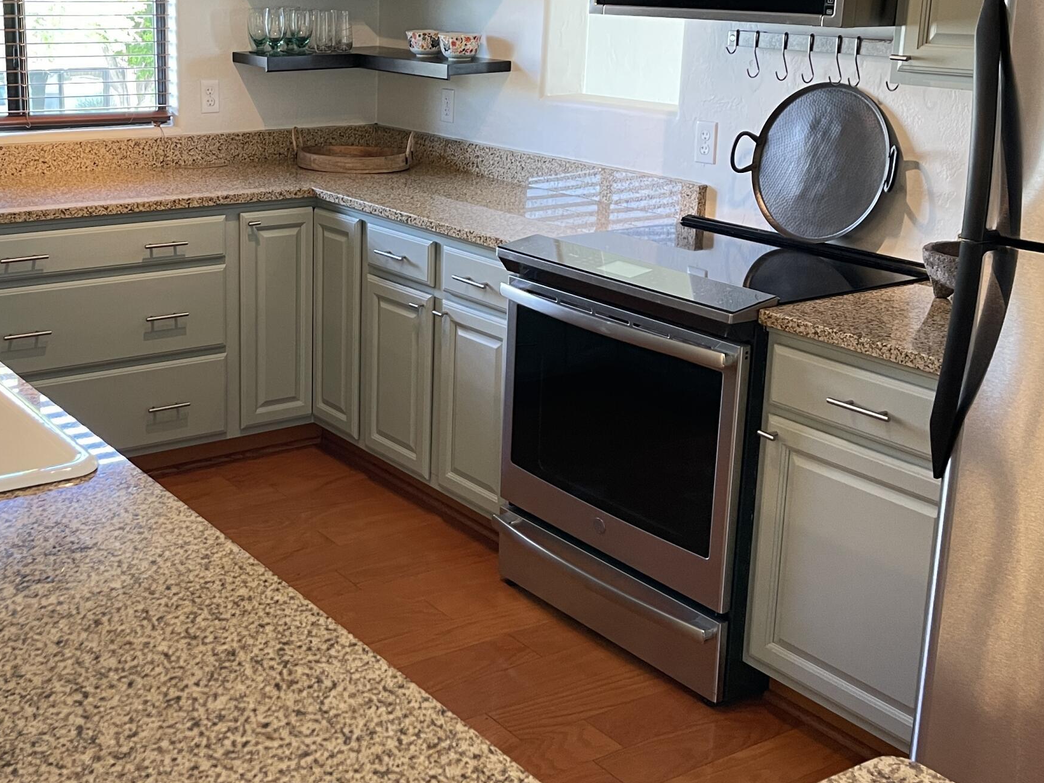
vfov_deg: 32.0
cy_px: 269
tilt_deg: -13.6
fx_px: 1357
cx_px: 333
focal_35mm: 45
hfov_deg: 41.4
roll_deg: -0.6
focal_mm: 5.1
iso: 200
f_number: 1.6
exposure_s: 1/60
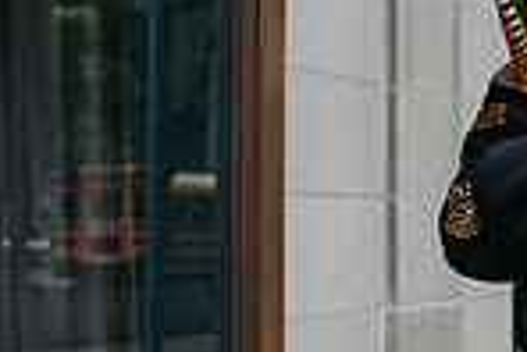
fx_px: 2257
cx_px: 1037
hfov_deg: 11.9
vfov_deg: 8.9
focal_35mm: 154
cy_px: 309
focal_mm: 35
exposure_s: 1/1250
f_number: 3.5
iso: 450
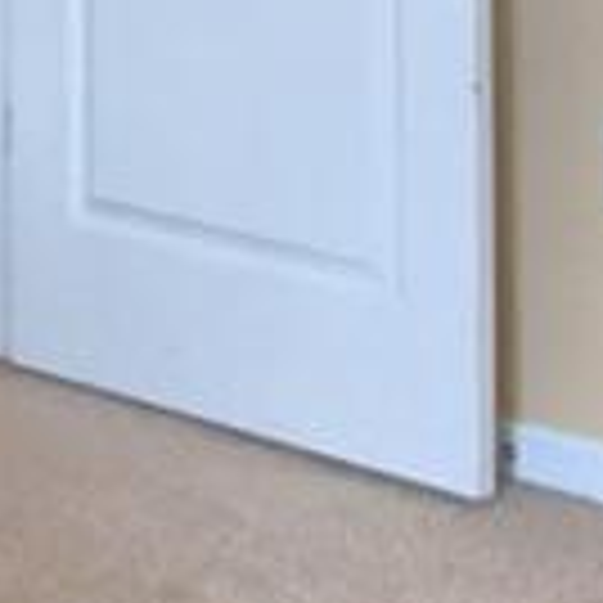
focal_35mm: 152
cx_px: -158
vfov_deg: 10.4
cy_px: -675
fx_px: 2996
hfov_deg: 11.2
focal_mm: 10
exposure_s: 1/80
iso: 400
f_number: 4.5
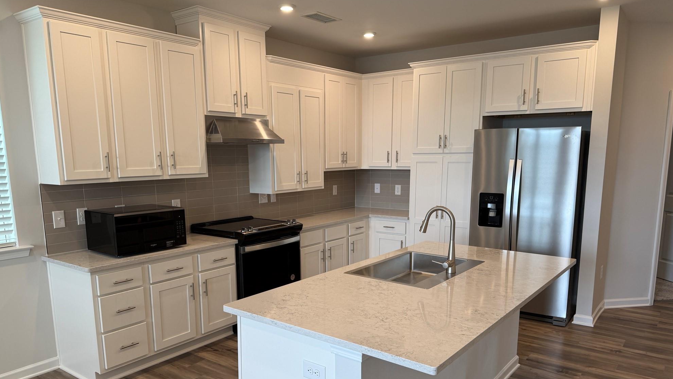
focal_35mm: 27
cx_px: 332
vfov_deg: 42.5
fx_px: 482
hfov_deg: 69.8
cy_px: 240
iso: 100
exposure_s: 1/120
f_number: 1.78
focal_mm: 6.76
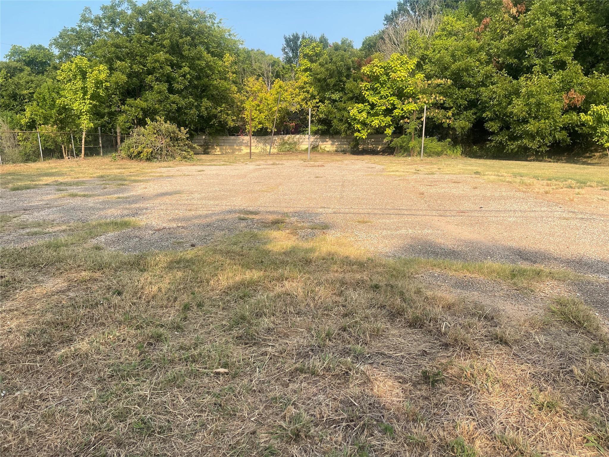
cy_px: 228
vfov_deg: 54.9
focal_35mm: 25
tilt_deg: -10.5
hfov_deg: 69.4
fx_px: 440
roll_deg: -2.1
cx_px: 304
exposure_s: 1/1852
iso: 32
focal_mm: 5.1
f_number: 1.6
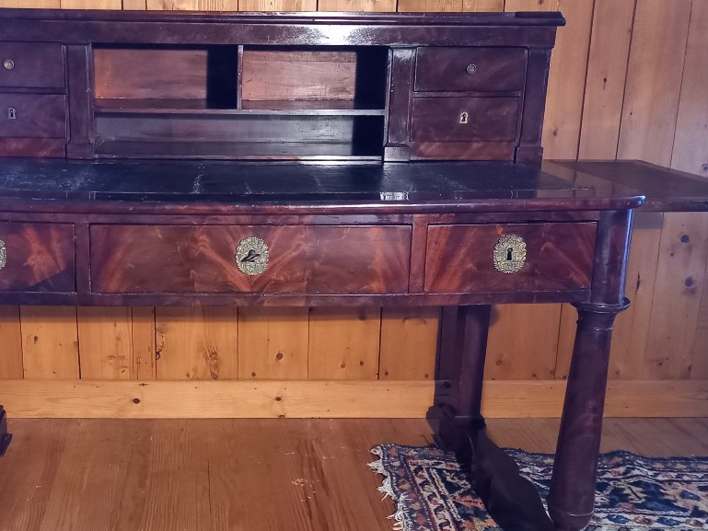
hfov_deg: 46.8
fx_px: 798
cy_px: 237
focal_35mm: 39
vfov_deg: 36.8
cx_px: 216
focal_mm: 4.65
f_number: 1.8
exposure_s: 1/25
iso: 800
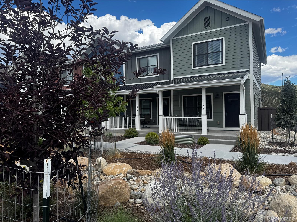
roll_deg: +0.8
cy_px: 111
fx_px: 206
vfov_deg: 56.8
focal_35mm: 24
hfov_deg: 71.6
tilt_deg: -1.8
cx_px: 148
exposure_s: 1/1818
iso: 80
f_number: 1.78
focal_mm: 6.76
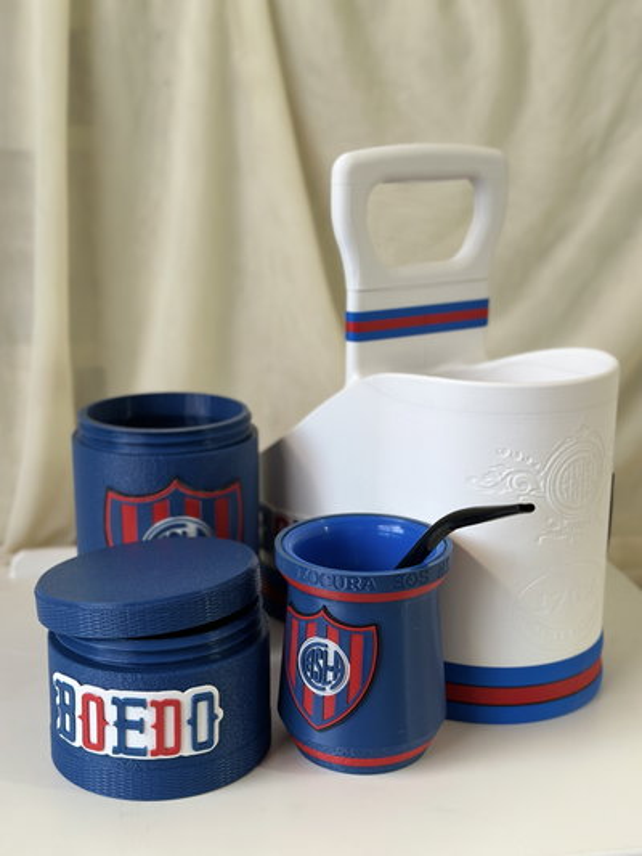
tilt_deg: -15.1
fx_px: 1186
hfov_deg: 30.3
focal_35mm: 48
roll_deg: -1.3
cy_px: 428
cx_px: 321
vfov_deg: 39.6
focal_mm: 6.86
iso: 160
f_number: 1.78
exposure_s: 1/50
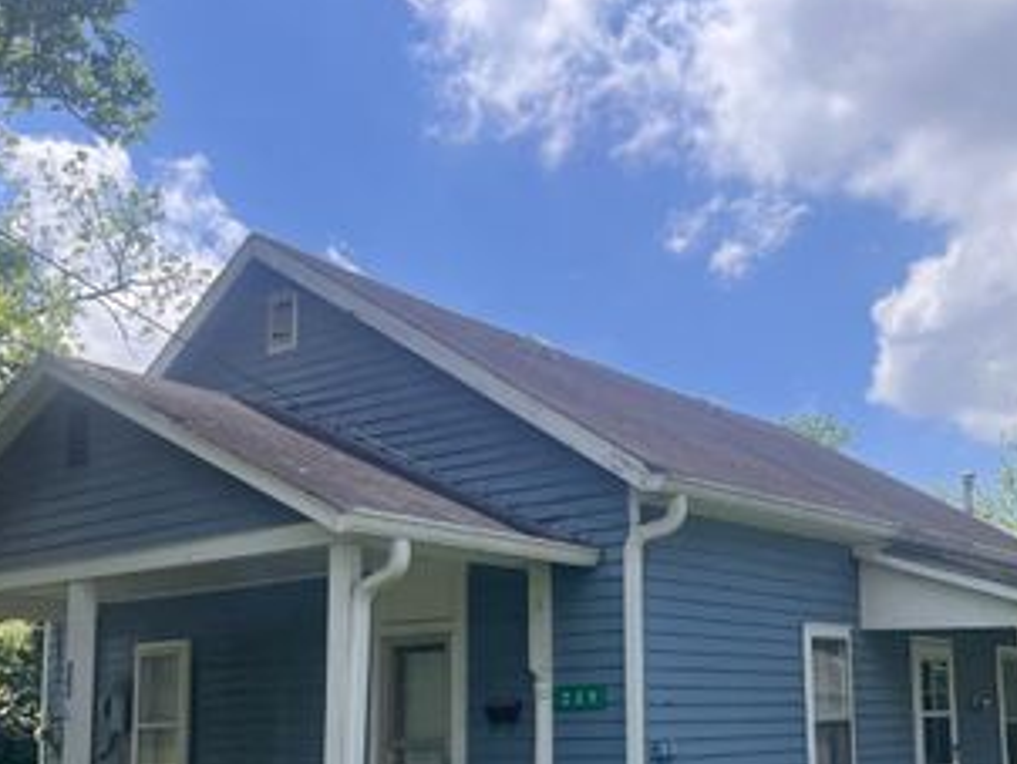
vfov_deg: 33.1
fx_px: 1264
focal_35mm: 43
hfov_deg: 43.6
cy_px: 560
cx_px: 603
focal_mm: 5.7
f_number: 1.5
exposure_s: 1/5076
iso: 50
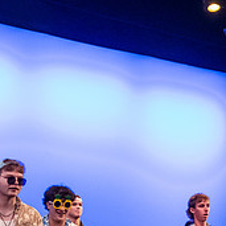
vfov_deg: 15.0
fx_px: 849
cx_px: 250
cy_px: 202
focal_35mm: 115
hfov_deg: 14.8
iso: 4000
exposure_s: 1/250
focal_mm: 40
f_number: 3.5
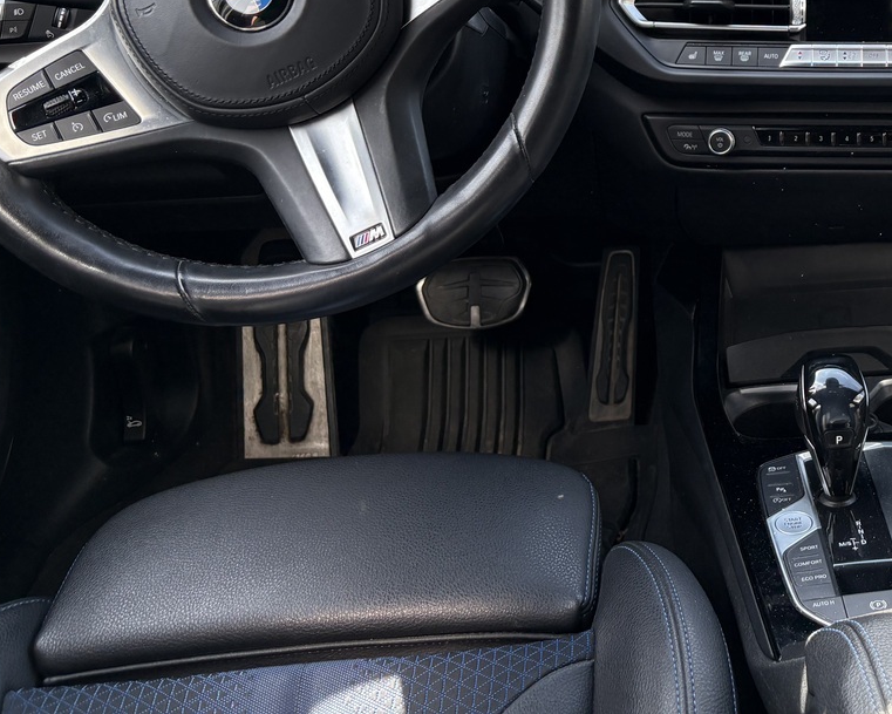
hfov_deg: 36.1
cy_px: 83
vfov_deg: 30.2
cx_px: 826
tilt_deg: -18.5
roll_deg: -0.1
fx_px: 1267
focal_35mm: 48
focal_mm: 5.96
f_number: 1.6
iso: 64
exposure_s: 1/273
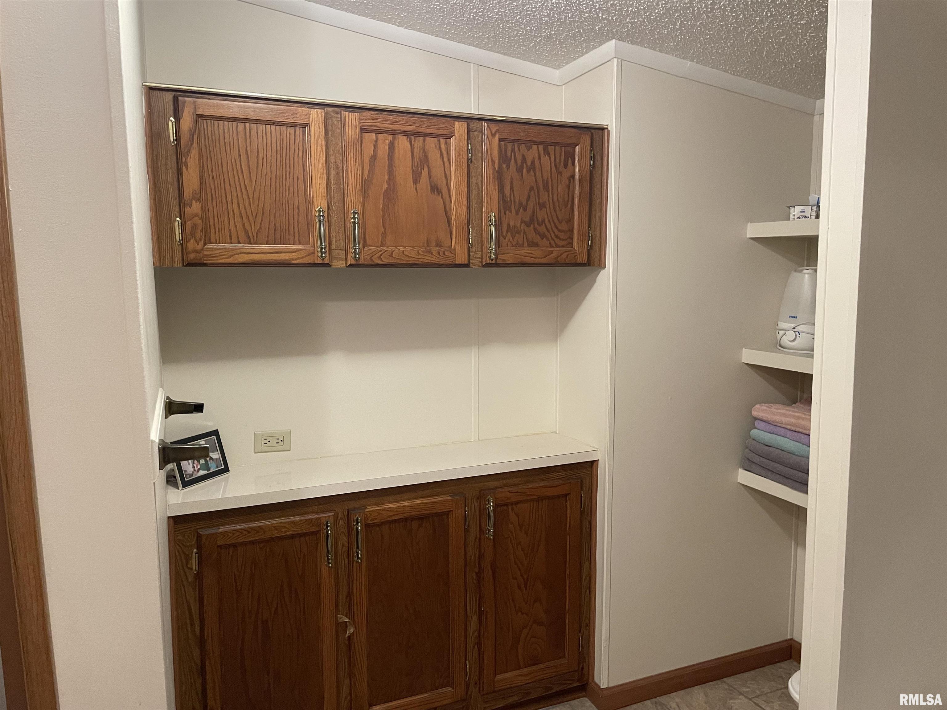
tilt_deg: -6.2
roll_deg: +1.1
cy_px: 355
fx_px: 711
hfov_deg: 67.3
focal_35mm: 26
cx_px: 474
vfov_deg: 53.1
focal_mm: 4.2
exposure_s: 1/60
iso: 400
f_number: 1.6
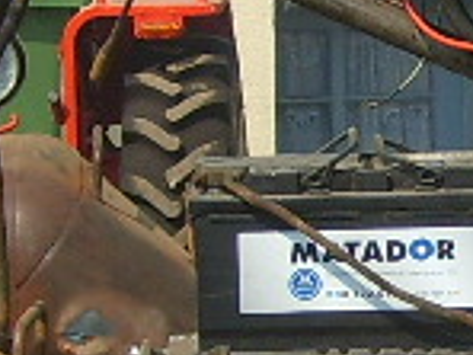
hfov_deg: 8.1
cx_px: 566
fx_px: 3307
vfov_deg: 6.1
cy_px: 387
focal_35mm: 242
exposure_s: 1/250
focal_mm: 5.8
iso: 50
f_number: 7.1
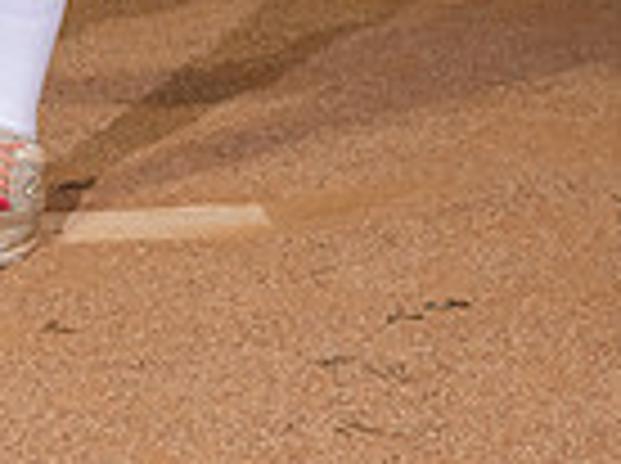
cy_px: -527
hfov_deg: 12.4
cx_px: -14
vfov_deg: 8.8
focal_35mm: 157
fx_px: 2812
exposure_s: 1/500
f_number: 6.3
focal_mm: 50
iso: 1000
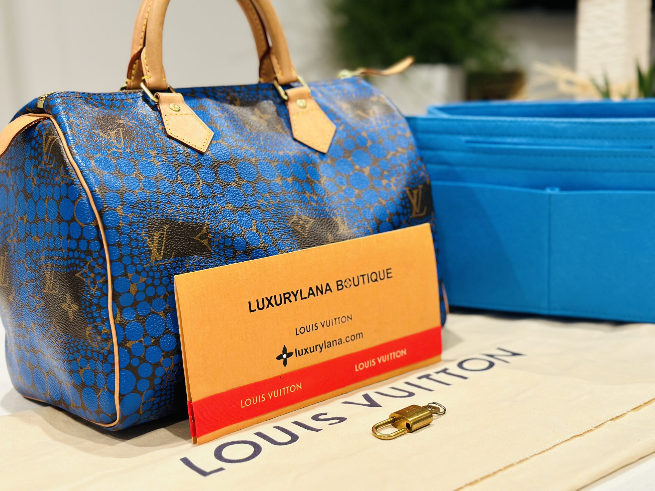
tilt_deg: -12.2
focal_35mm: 48
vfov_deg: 30.3
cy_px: 246
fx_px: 908
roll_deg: +2.5
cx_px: 328
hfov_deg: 39.7
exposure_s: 1/60
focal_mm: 6.86
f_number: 1.78
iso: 200
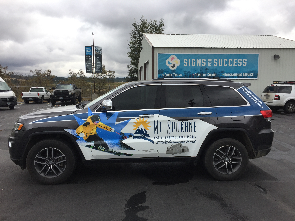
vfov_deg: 48.2
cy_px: 110
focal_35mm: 29
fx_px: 247
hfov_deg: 61.7
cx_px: 148
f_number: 2.2
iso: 32
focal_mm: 4.15
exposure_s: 1/599
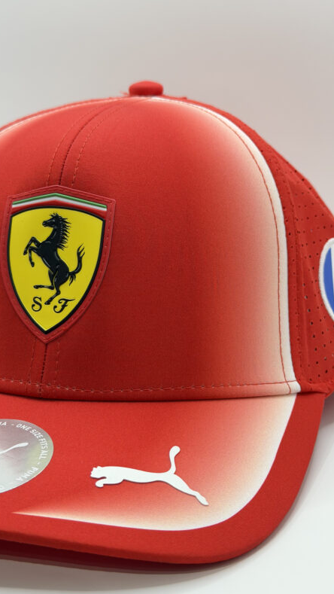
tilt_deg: -13.7
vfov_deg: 39.2
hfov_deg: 22.6
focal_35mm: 53
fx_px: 834
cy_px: 295
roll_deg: -1.0
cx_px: 172
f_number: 1.78
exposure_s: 1/121
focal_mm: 6.76
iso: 64
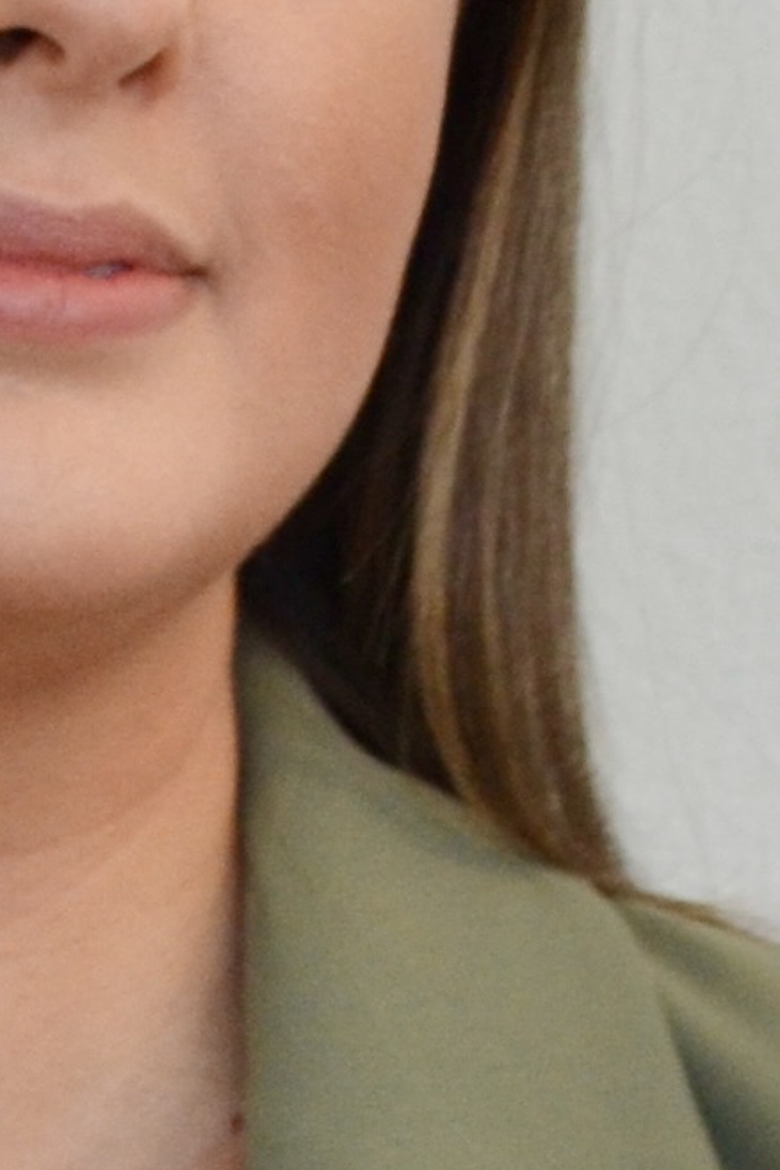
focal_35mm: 421
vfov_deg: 4.8
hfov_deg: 3.3
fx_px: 13681
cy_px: 2431
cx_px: 45
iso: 400
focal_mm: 40
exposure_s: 1/25
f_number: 5.3
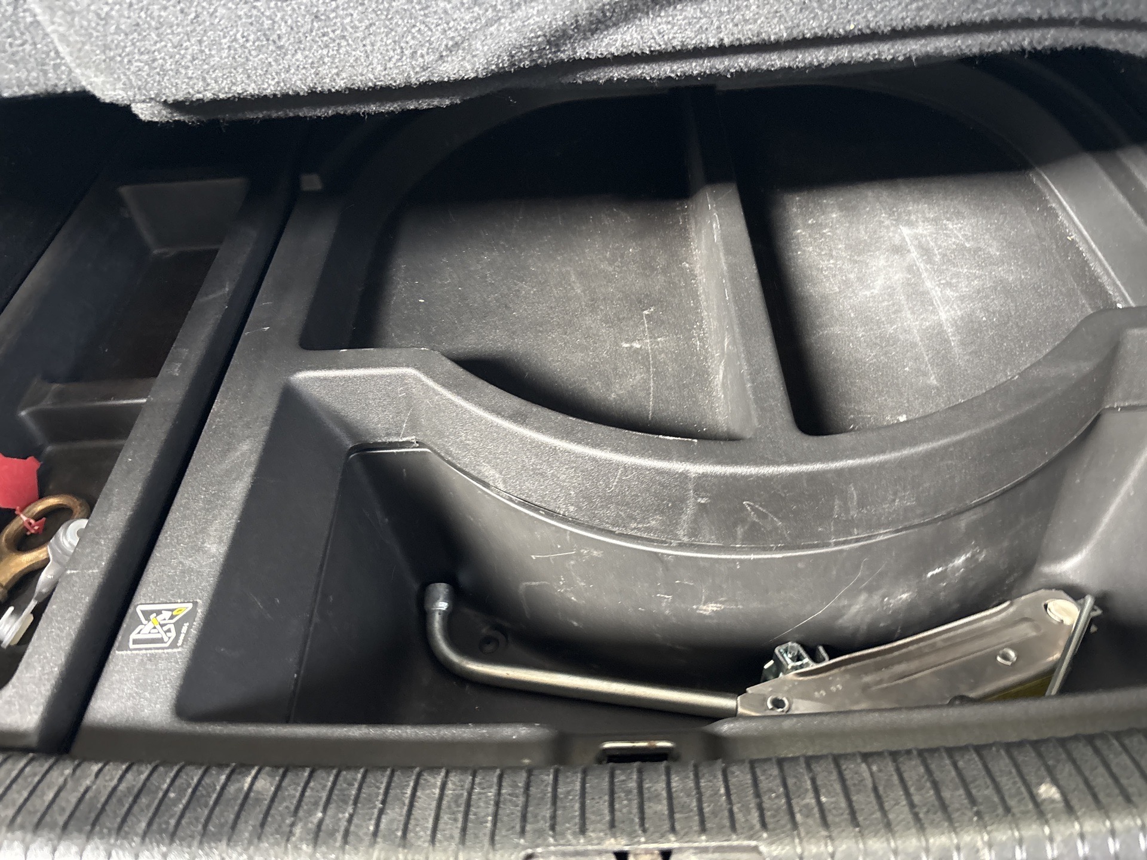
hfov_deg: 67.3
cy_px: 430
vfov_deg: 53.1
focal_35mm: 26
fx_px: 862
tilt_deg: -45.7
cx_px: 574
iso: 500
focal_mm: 5.96
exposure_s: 1/40
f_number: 1.6
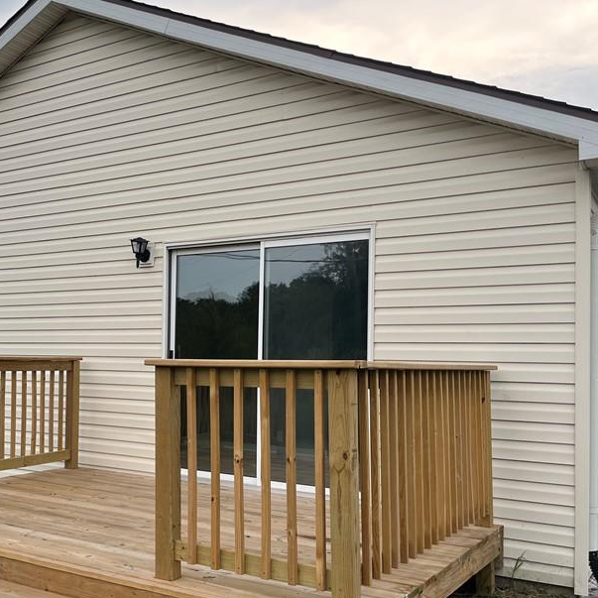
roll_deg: -1.2
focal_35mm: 39
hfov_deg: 40.9
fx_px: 762
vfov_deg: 42.8
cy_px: 333
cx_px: 114
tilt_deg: +1.0
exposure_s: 1/804
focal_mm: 5.1
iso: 50
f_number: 1.6
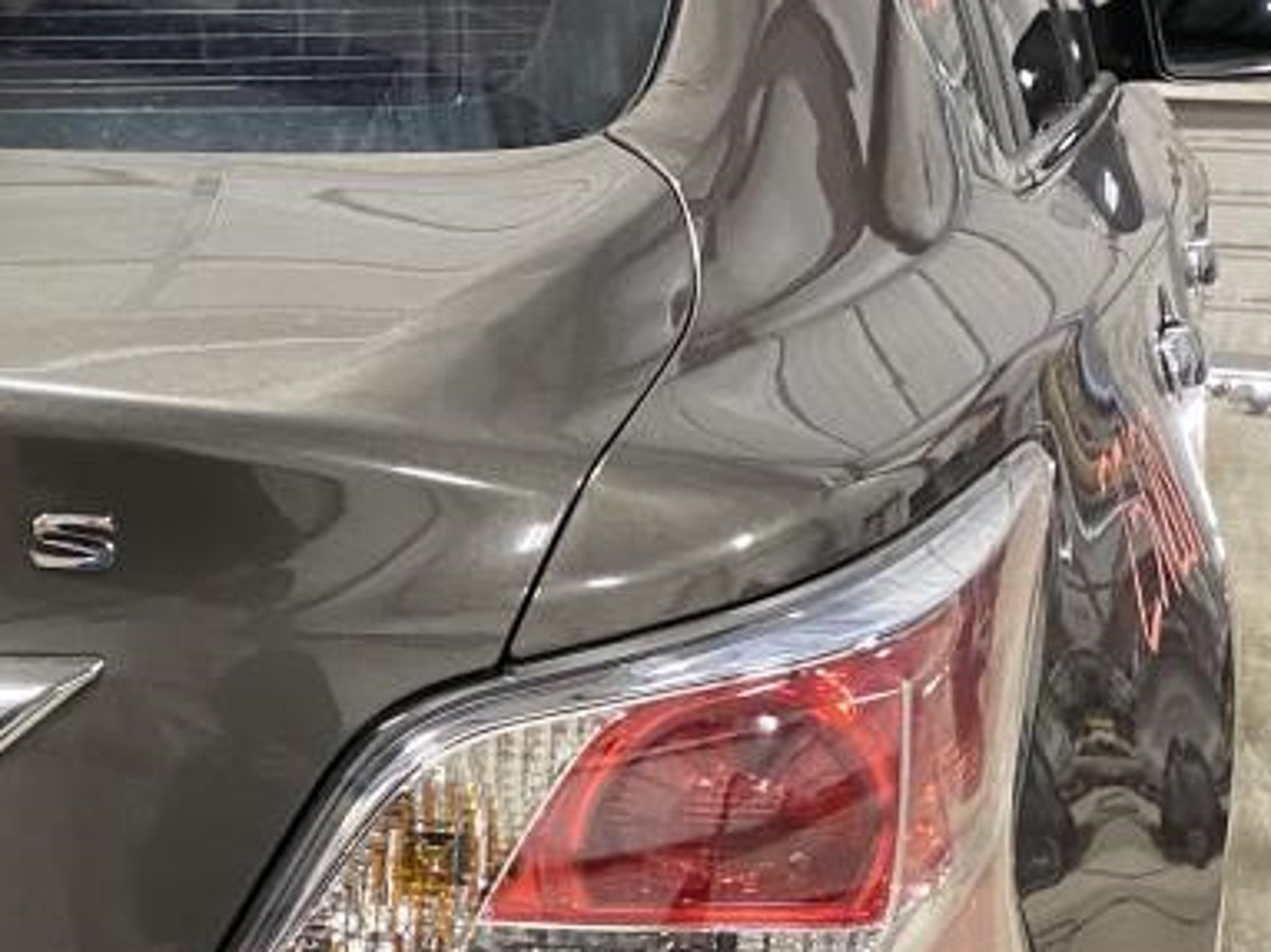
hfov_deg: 20.5
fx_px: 3193
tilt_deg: -14.1
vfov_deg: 16.8
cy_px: 783
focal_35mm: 87
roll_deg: +3.4
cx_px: -405
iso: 400
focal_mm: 4.25
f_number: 1.8
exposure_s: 1/40
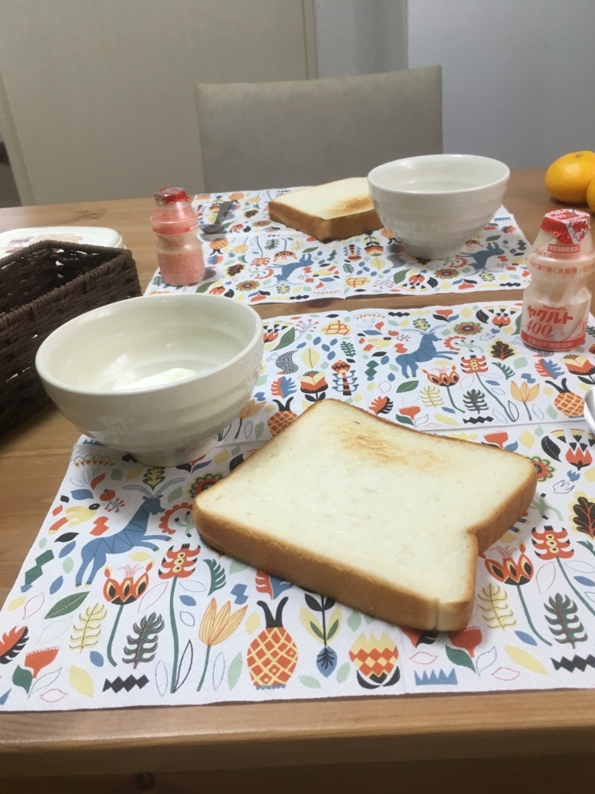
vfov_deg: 60.0
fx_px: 688
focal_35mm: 30
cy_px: 410
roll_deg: +5.1
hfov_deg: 46.8
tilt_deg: -30.2
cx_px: 304
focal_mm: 4.15
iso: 40
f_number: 2.2
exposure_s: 1/33
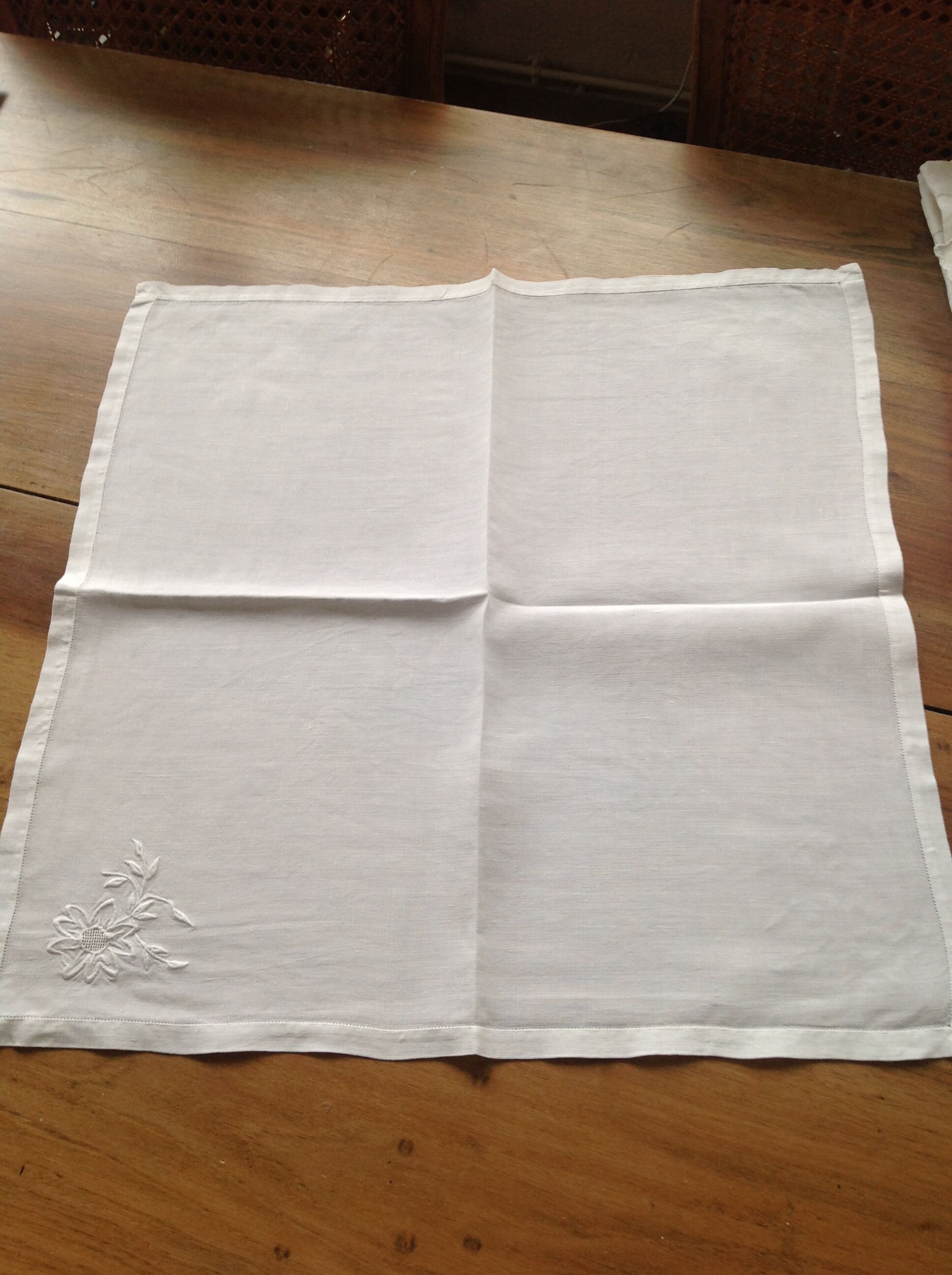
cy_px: 638
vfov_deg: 52.7
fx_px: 1287
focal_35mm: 35
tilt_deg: -62.3
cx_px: 476
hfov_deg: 40.6
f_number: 2.4
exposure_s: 1/30
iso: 64
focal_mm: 4.28
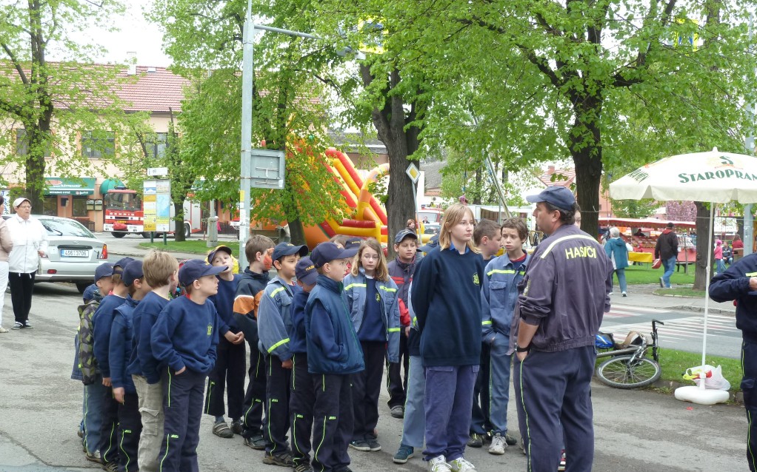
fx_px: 1052
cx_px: 378
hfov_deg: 39.6
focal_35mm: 51
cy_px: 281
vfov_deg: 25.3
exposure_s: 1/30
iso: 125
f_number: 3.8
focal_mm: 7.9
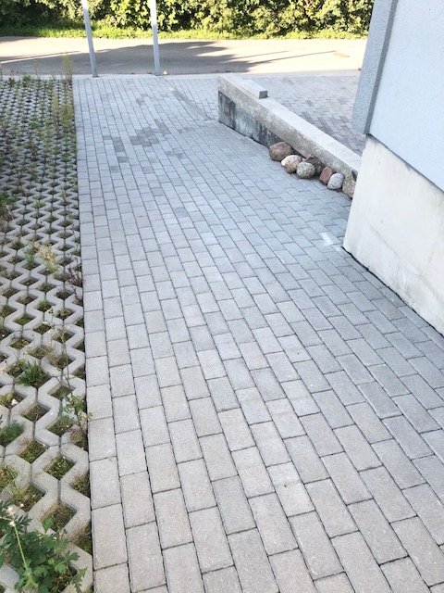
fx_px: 479
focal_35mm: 28
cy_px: 296
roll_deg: -0.8
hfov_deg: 49.7
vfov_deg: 63.4
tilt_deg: -40.1
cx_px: 222
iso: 20
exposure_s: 1/300
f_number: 1.8
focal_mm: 4
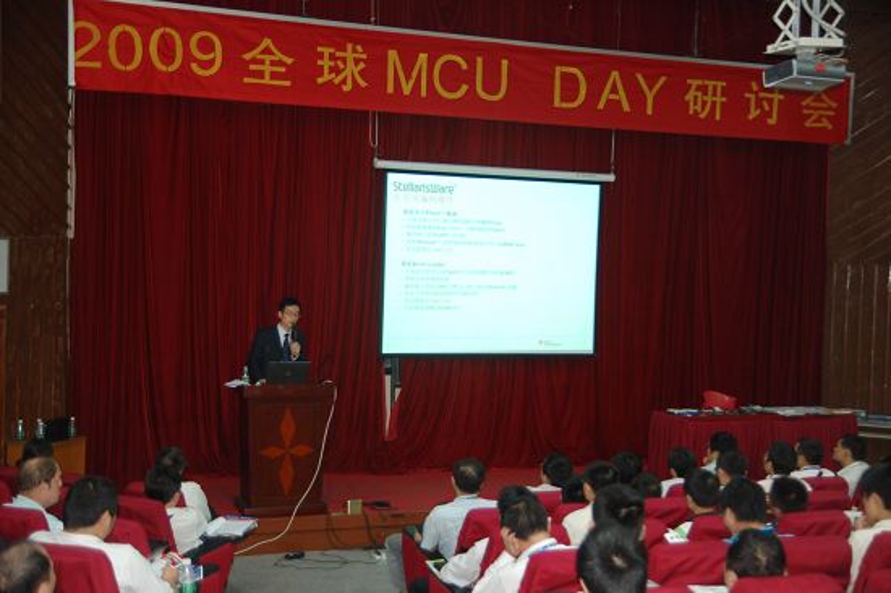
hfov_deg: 41.1
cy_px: 296
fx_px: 1187
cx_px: 446
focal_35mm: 48
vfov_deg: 28.0
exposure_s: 1/8
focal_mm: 32
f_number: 2.8
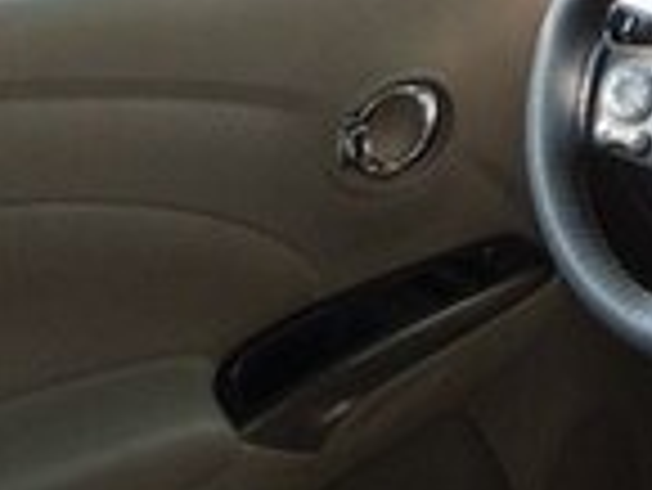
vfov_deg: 11.0
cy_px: 605
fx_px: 2488
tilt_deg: -28.2
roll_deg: +0.4
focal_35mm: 132
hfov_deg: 14.7
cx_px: 652
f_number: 2.2
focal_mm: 4.15
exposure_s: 1/60
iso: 50
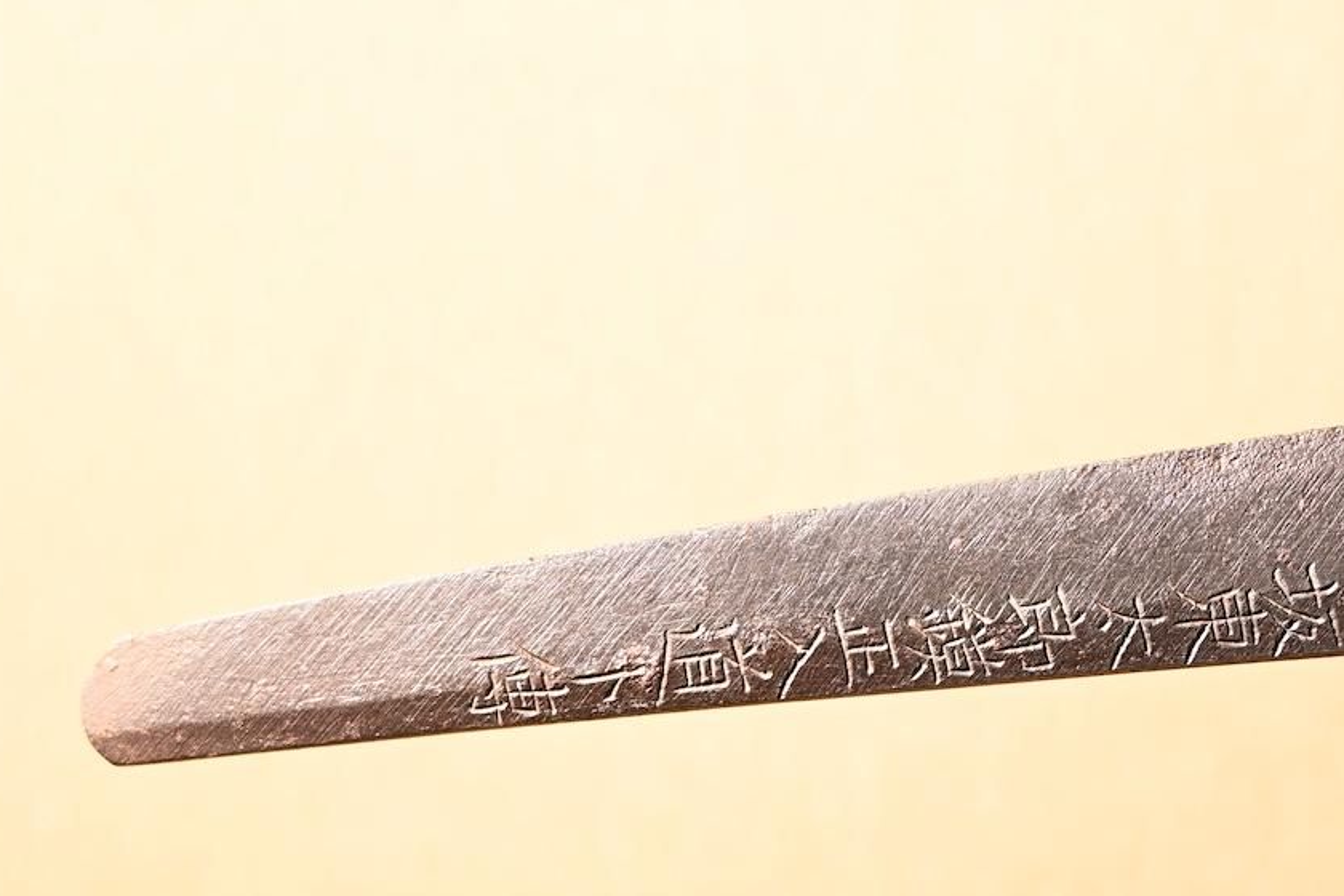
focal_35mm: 95
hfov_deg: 21.2
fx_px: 3546
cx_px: 1072
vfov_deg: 14.4
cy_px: 551
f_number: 4.5
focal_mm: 38
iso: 100
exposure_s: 1/2
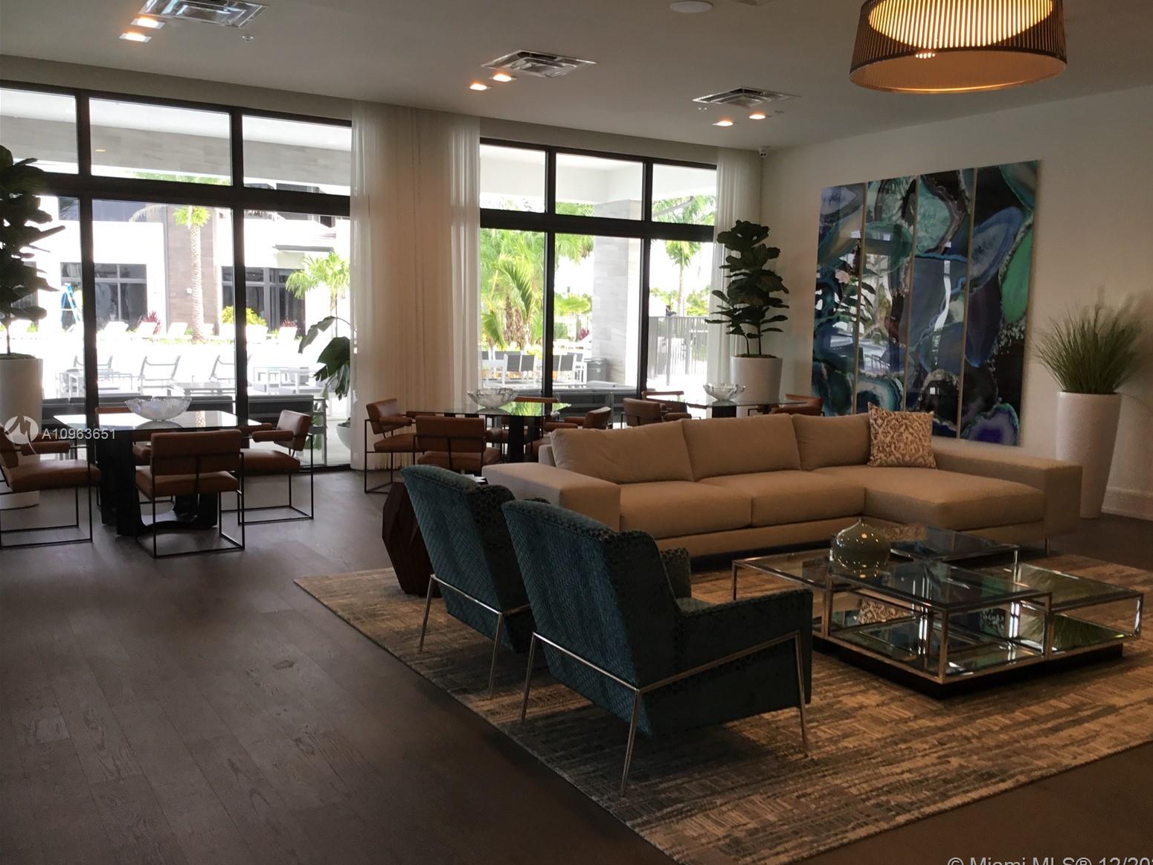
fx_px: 1066
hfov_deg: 56.8
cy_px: 435
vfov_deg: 44.2
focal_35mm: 32
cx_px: 594
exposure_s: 1/60
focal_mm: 3.3
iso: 32
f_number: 2.4
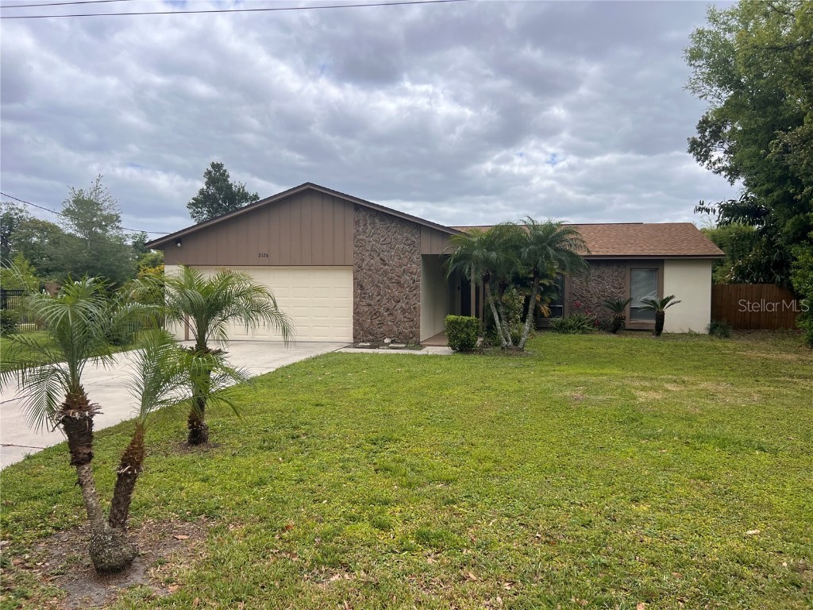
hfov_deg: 67.3
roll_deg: -1.0
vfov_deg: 53.1
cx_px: 406
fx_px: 611
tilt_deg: -0.5
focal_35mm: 26
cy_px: 305
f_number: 1.5
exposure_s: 1/4630
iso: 50
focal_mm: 5.7
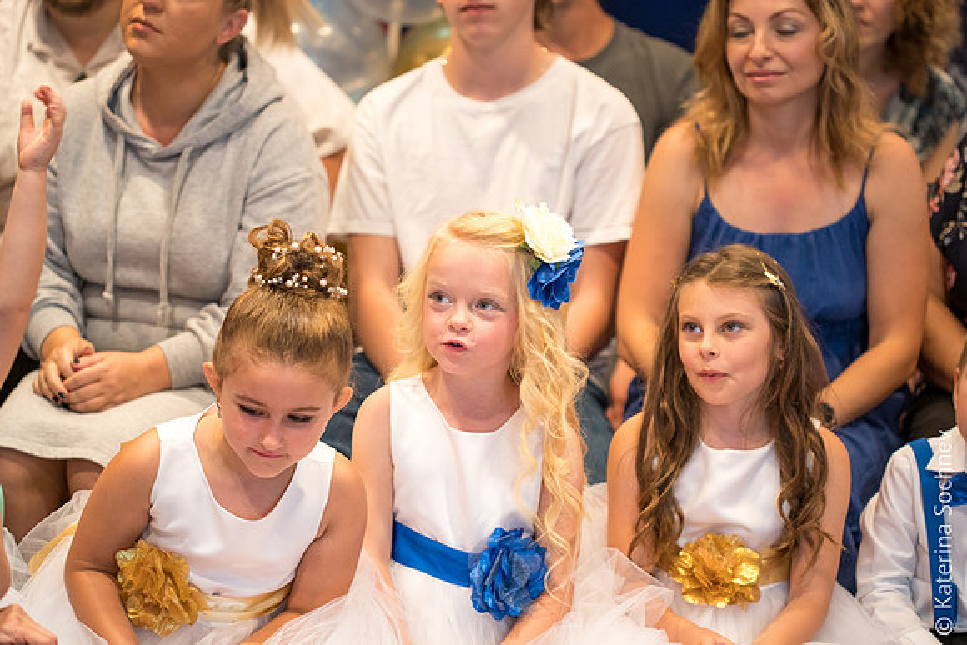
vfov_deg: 13.7
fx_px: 2687
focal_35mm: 100
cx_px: 484
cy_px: 322
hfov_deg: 20.4
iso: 1600
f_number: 2.8
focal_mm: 100
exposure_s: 1/80
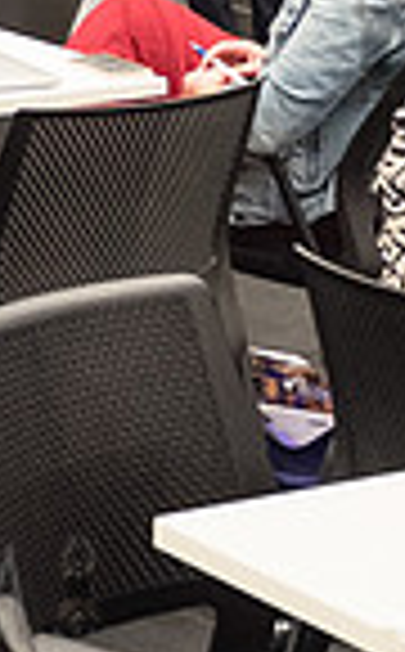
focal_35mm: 167
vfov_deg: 12.2
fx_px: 2964
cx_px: -366
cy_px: -171
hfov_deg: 7.5
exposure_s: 1/250
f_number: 4
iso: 2500
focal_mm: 24
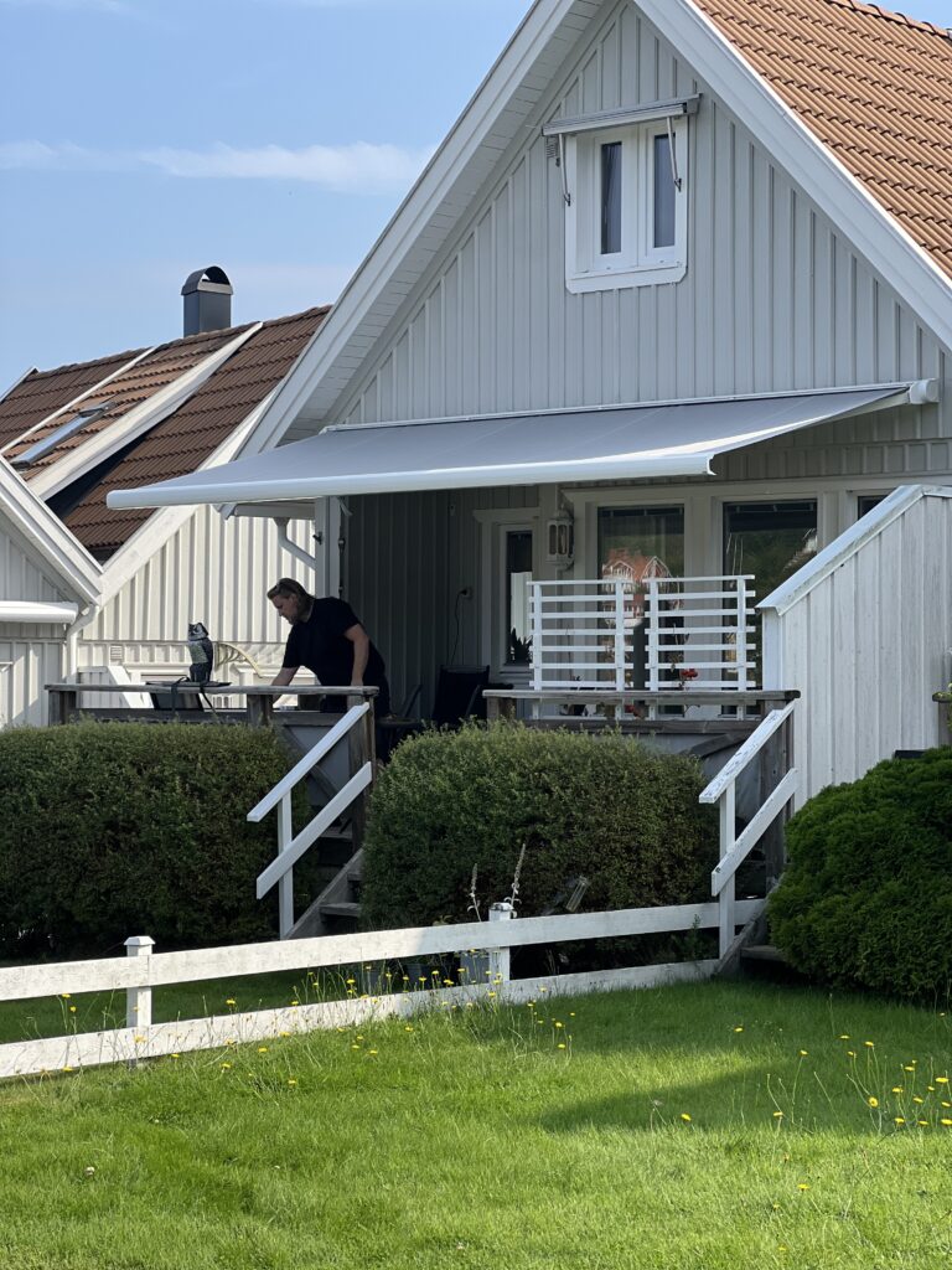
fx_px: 2824
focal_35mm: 77
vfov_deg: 25.3
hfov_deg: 19.1
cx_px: 476
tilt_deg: +2.4
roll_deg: +0.2
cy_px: 635
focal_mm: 9
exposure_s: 1/449
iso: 32
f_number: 2.8
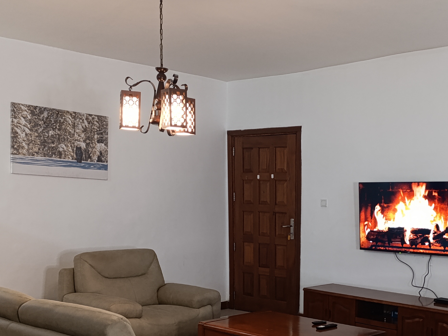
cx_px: 318
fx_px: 647
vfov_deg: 28.5
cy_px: 271
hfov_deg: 37.5
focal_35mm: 50
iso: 1250
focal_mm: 6.14
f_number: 1.6
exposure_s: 1/33.3
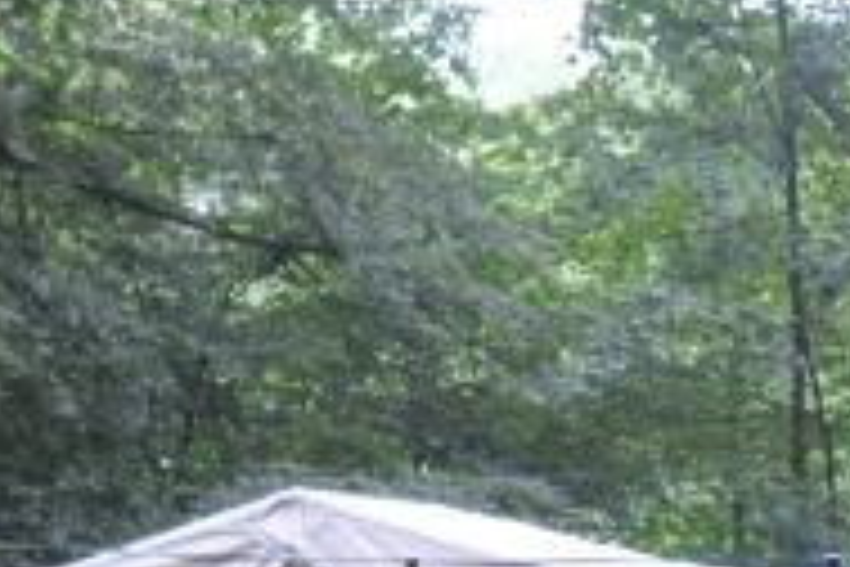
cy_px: 1141
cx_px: 1776
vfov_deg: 8.5
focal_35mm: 152
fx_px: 3589
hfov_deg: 11.9
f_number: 3.8
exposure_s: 1/25
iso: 2000
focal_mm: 24
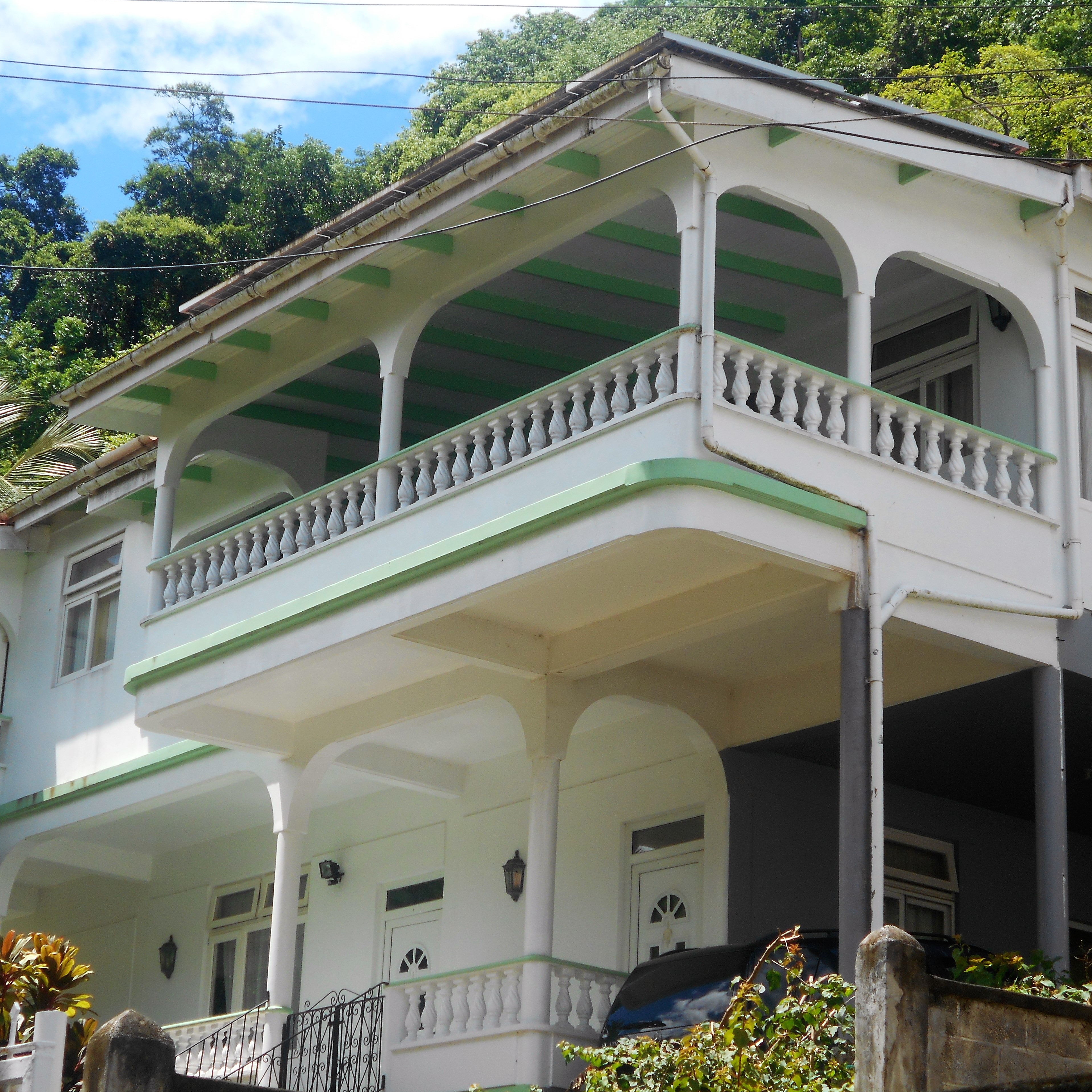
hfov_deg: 22.2
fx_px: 2784
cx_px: 423
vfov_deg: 22.2
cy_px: 547
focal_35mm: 78
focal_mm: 11.6
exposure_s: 1/250
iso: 80
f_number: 5.3
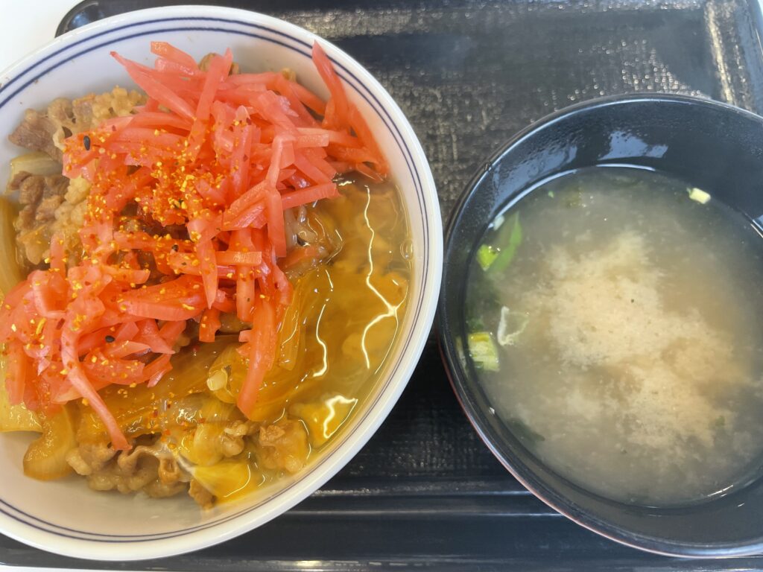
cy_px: 286
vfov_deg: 53.1
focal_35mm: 26
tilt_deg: -71.3
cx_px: 382
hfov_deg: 67.3
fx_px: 573
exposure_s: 1/120
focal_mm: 4.2
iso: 125
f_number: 1.6
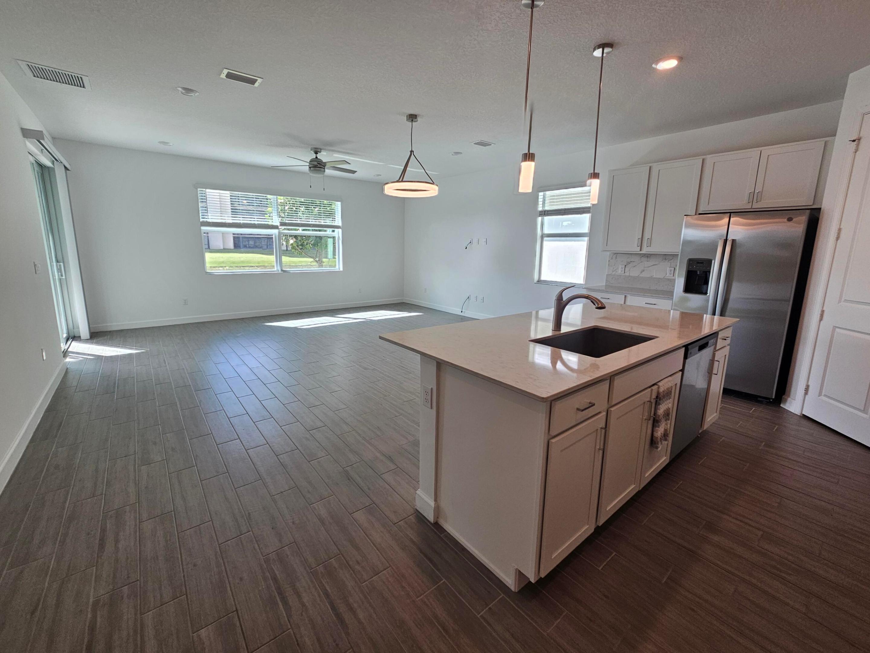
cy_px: 326
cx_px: 435
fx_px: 327
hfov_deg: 106.2
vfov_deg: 89.9
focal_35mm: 13
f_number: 2.2
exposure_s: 1/120
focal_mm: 2.2
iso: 64
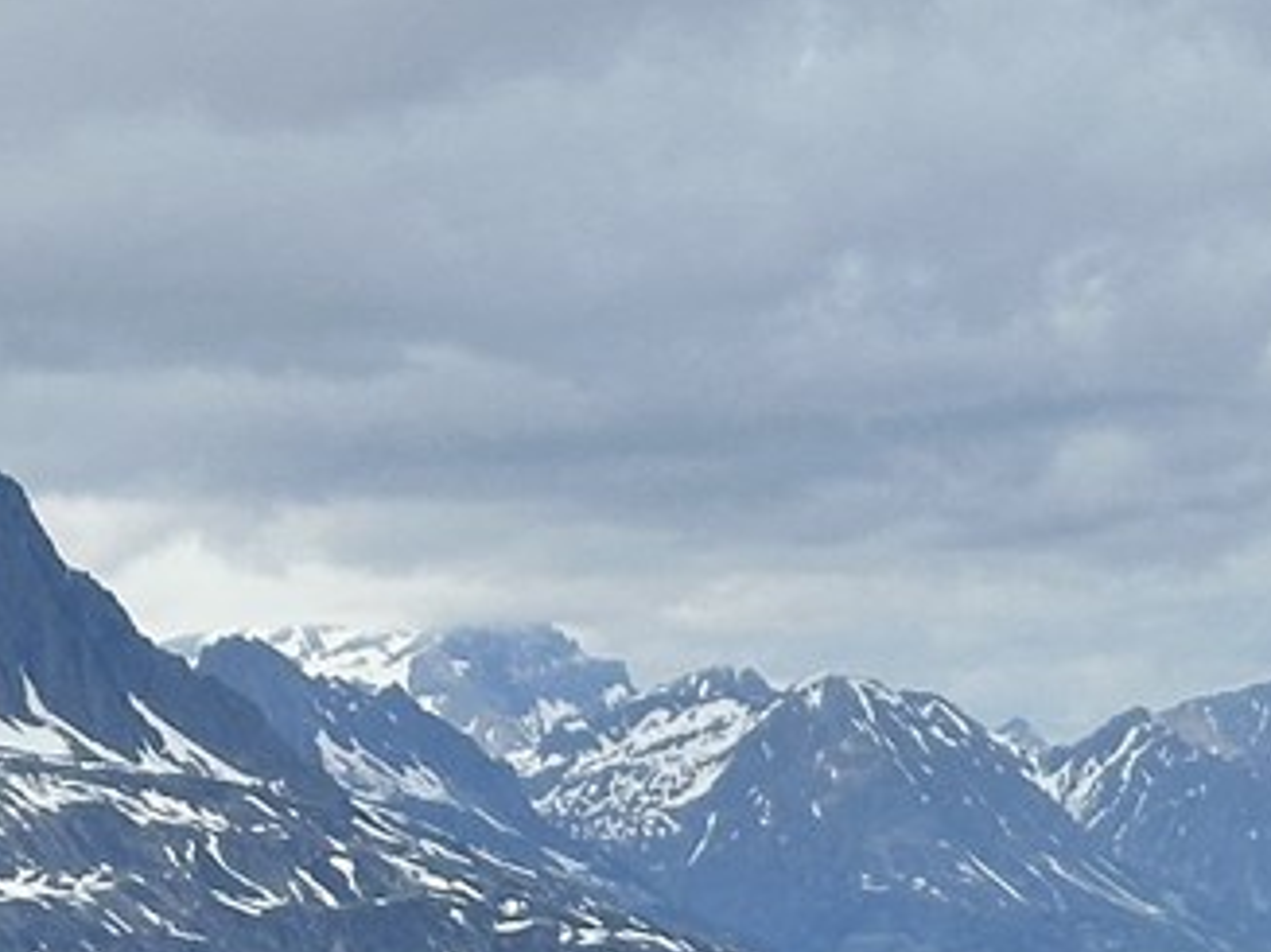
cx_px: 1850
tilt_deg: +0.5
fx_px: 8075
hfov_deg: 8.8
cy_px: 725
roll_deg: -0.1
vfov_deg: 6.7
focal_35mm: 220
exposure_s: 1/8929
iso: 64
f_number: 1.78
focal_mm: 6.86
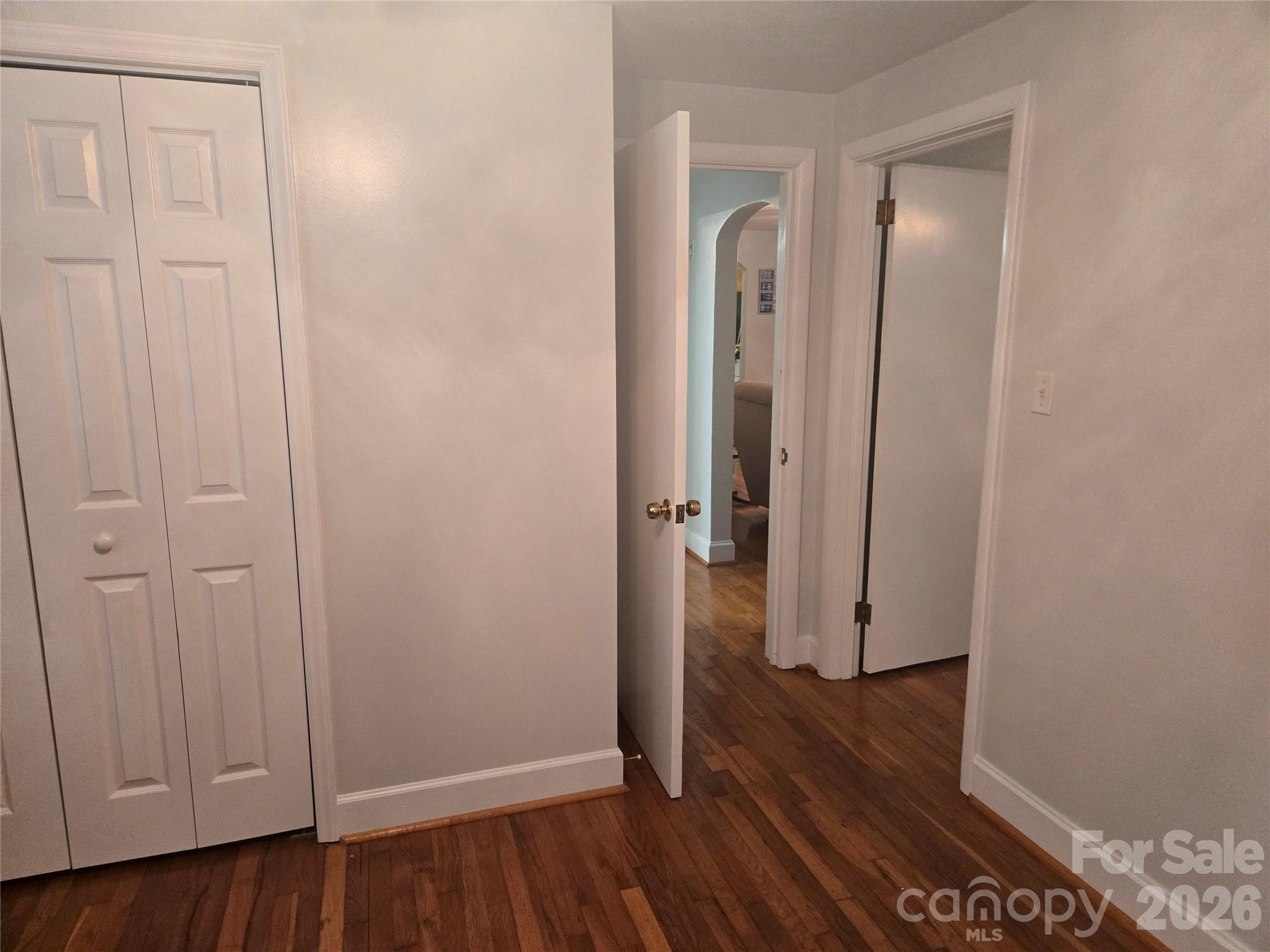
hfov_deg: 73.9
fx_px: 844
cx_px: 635
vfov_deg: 58.9
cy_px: 476
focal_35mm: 23
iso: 500
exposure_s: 1/120
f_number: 1.8
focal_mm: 5.4
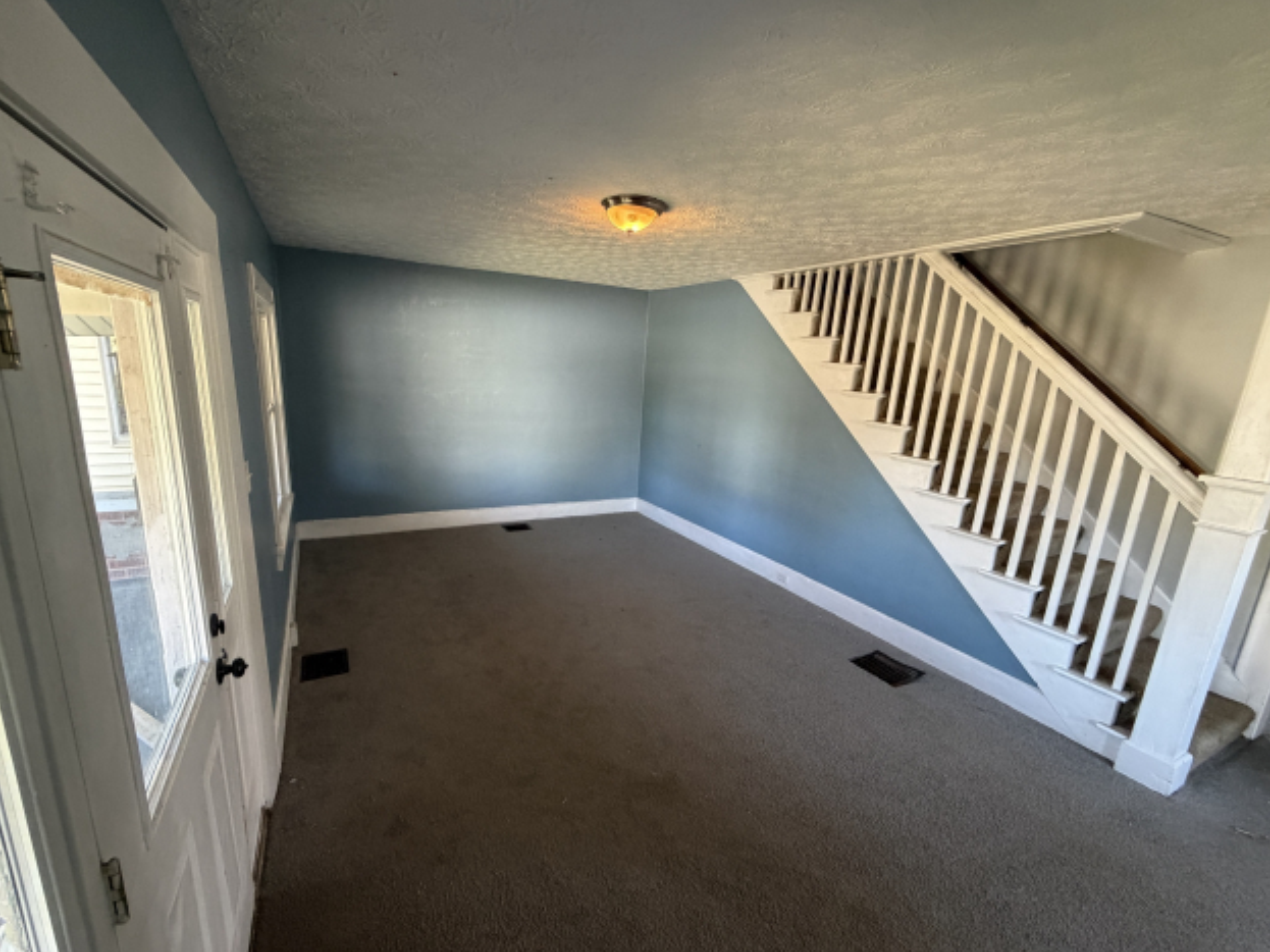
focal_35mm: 15
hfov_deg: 98.1
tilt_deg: -13.4
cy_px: 487
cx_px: 602
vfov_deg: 81.7
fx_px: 550
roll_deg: -3.0
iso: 400
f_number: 2.2
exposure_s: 1/60
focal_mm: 2.22
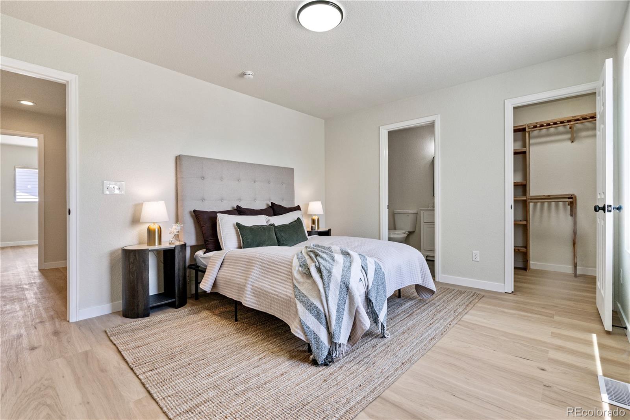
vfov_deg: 73.7
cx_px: 315
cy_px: 210
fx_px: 280
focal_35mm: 16
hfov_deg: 96.7
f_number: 9
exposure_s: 1/40
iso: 640
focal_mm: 16
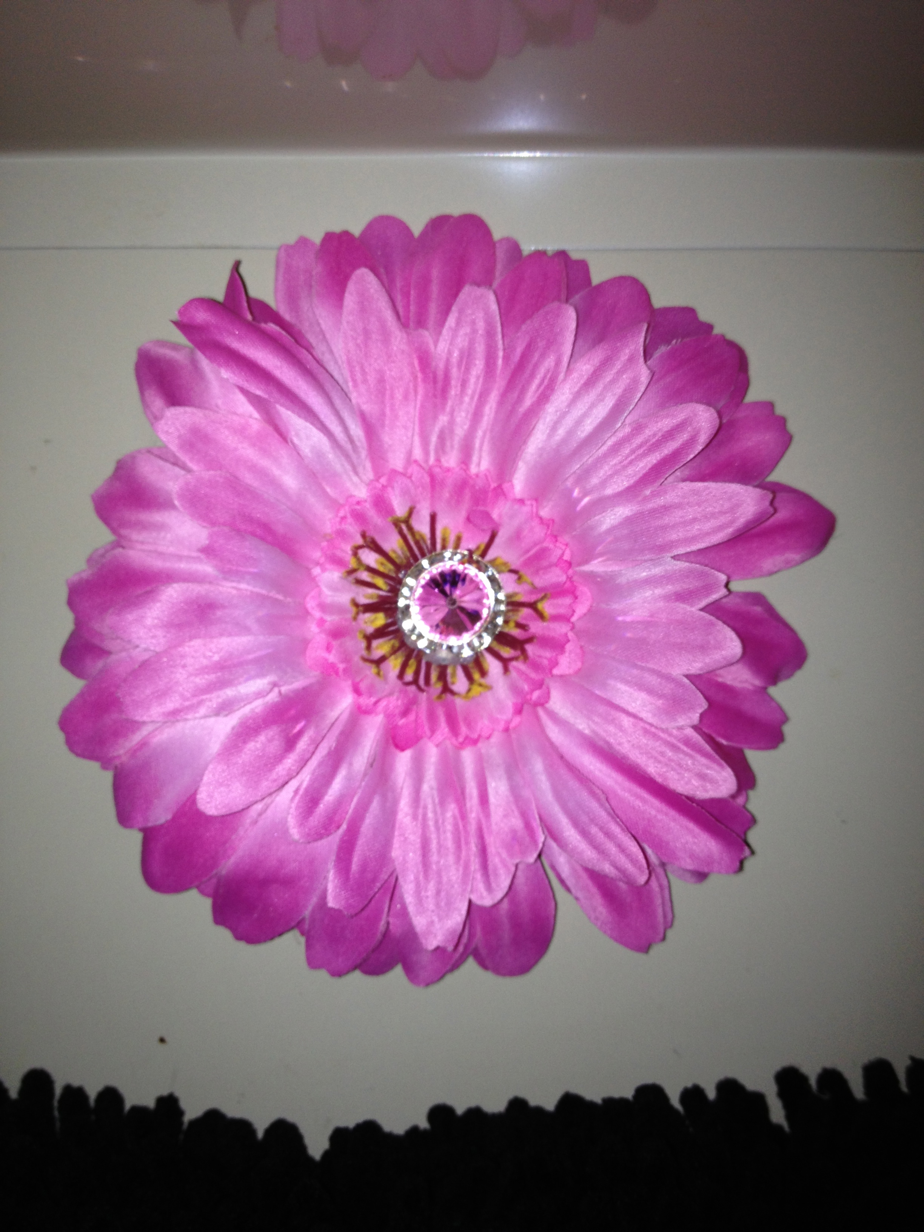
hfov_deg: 40.7
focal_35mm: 35
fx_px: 1246
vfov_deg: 52.6
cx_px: 462
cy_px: 616
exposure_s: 1/98
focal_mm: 4.28
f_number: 2.4
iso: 50
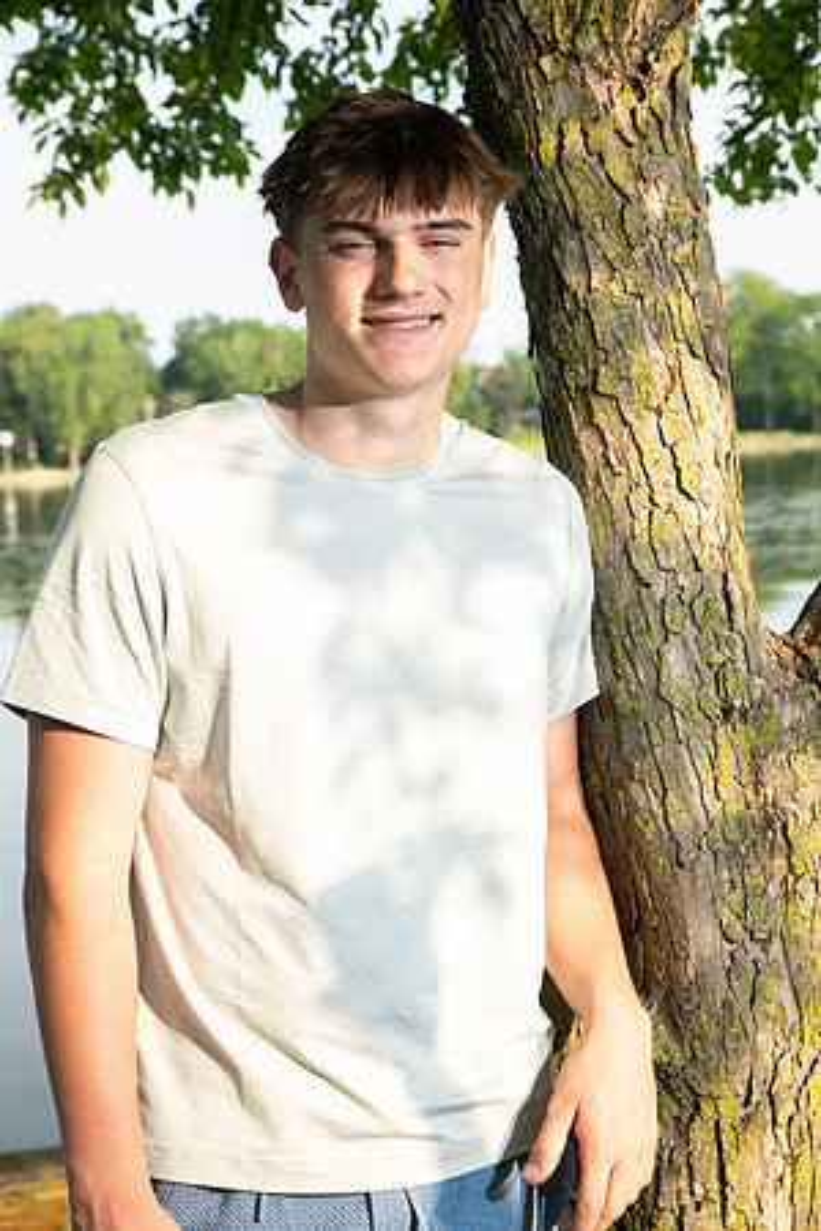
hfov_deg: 22.6
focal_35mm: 60
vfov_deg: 33.4
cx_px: 410
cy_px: 616
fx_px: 2052
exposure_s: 1/160
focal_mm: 60
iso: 200
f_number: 7.1
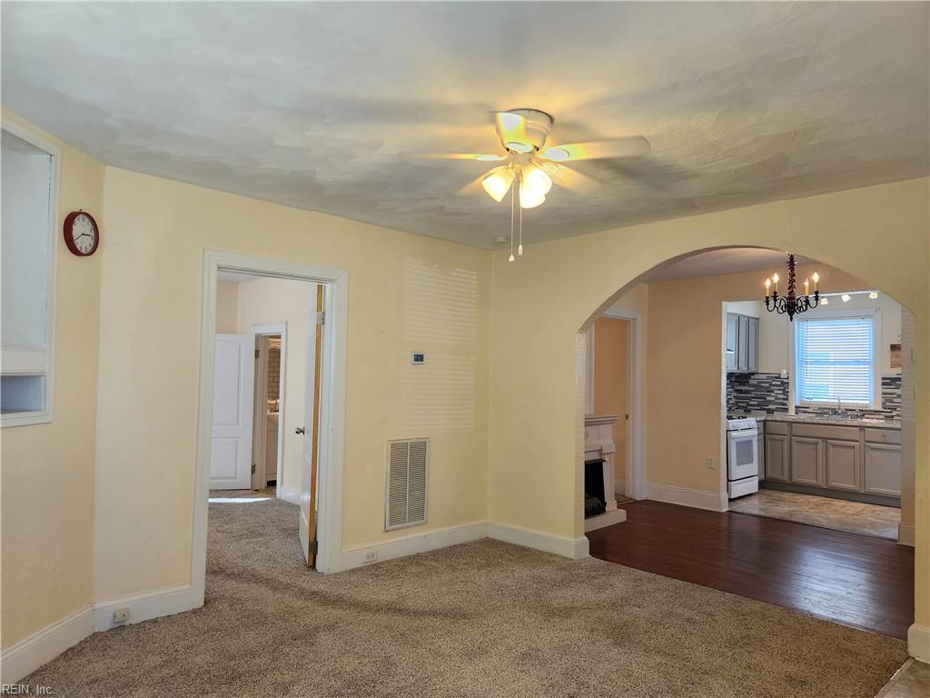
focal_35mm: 23
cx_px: 465
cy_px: 349
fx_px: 618
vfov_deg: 58.9
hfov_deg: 73.9
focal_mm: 5.4
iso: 200
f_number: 1.8
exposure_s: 1/120
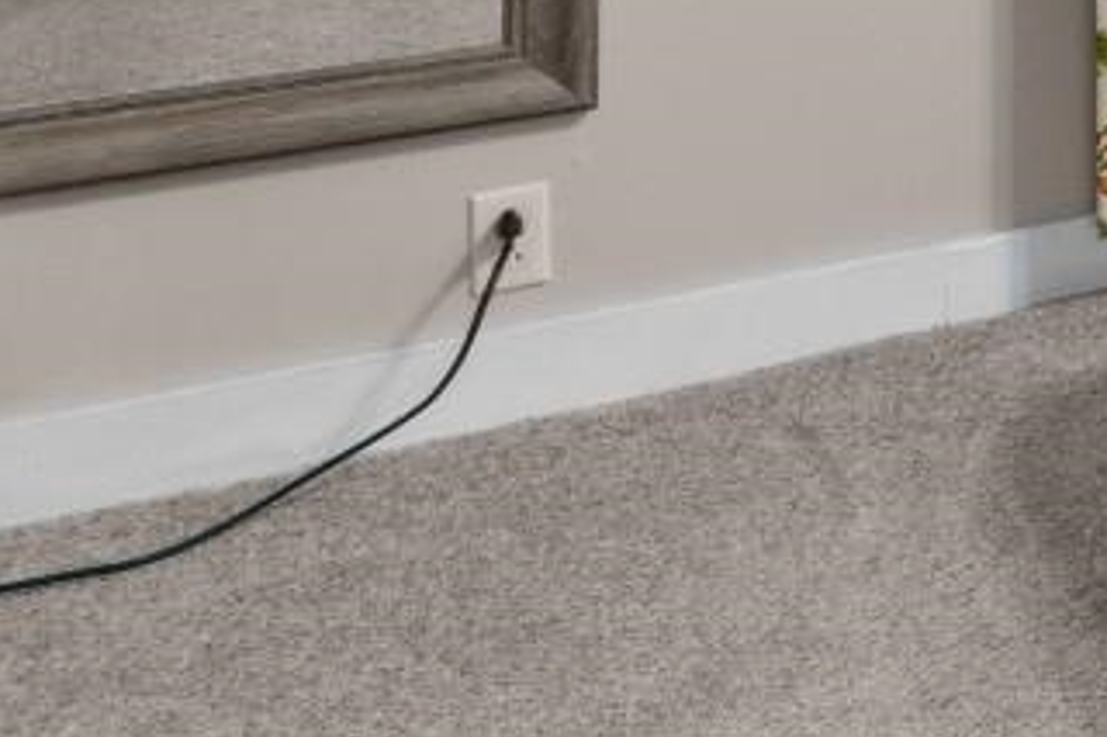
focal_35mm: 76
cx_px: 2404
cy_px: -644
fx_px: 2336
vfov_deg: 15.2
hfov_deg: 16.8
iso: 100
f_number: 4.5
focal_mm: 10
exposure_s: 1/4
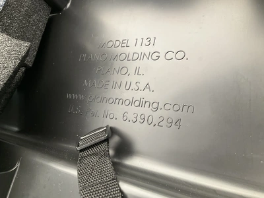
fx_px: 221
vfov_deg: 48.2
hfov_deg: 61.7
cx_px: 132
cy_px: 99
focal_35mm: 29
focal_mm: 3
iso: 100
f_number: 1.8
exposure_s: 1/60
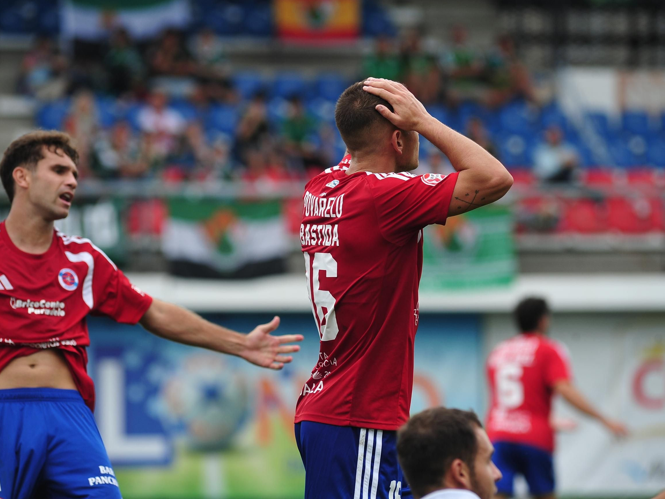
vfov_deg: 4.6
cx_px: 342
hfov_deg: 6.1
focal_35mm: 326
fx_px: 6262
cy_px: 250
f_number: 5
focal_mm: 300
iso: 500
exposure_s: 1/1000
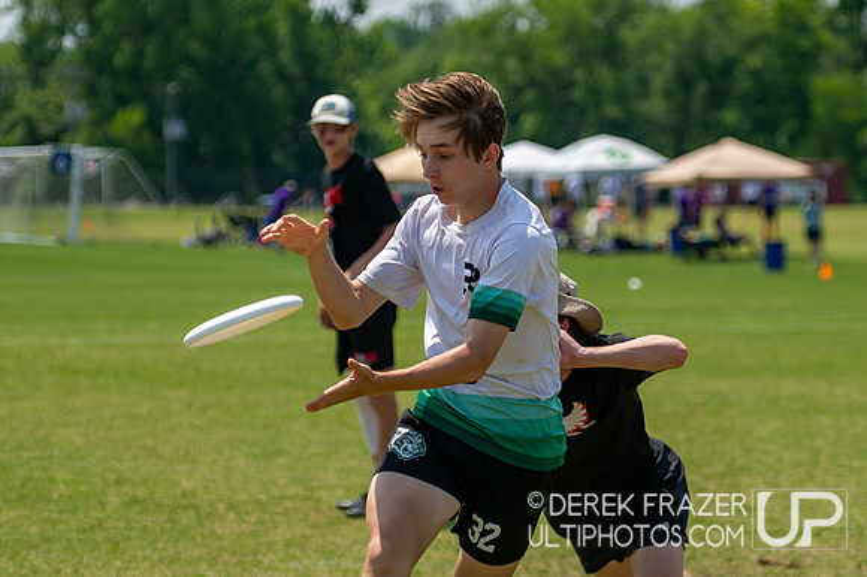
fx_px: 5575
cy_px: 279
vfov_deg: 5.9
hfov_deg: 8.9
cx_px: 467
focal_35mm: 232
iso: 250
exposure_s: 1/3200
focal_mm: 135
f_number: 4
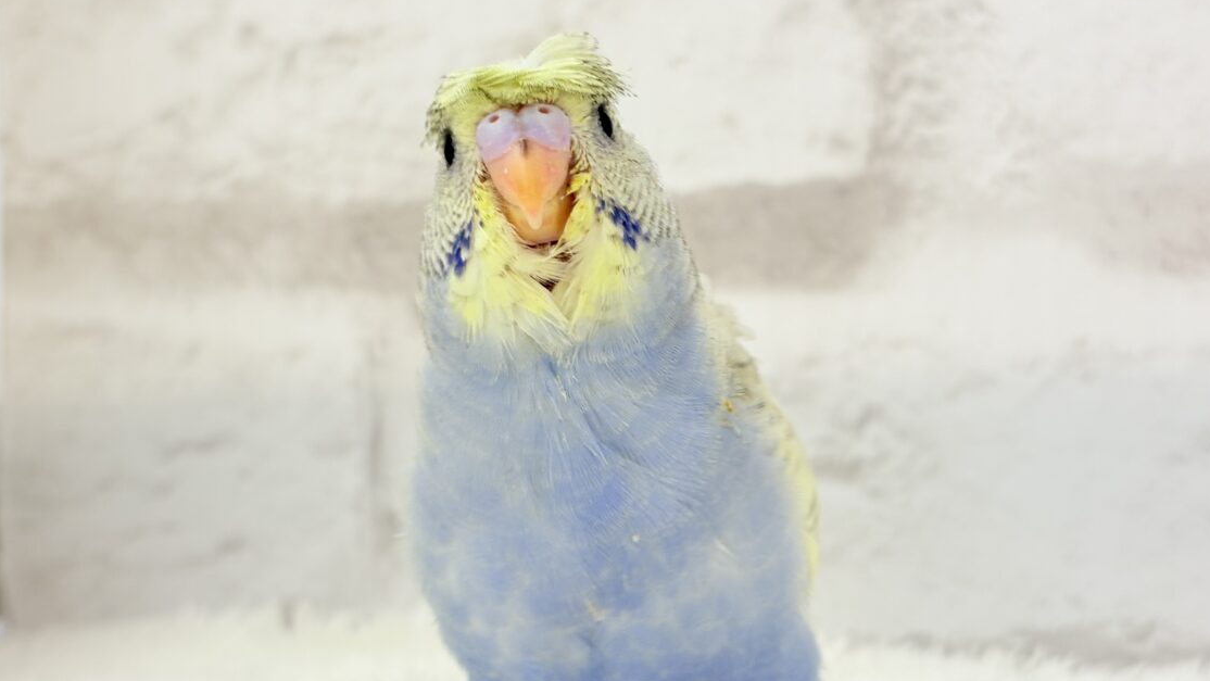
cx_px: 597
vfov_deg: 19.7
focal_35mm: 61
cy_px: 390
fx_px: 1957
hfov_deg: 34.4
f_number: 1.6
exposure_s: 1/50
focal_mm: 5.96
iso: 40
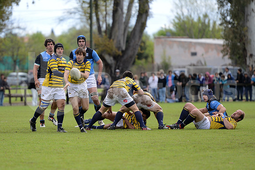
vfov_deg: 7.0
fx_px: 1382
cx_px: 128
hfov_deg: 10.5
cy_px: 85
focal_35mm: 195
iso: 250
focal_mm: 195
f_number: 2.8
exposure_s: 1/800
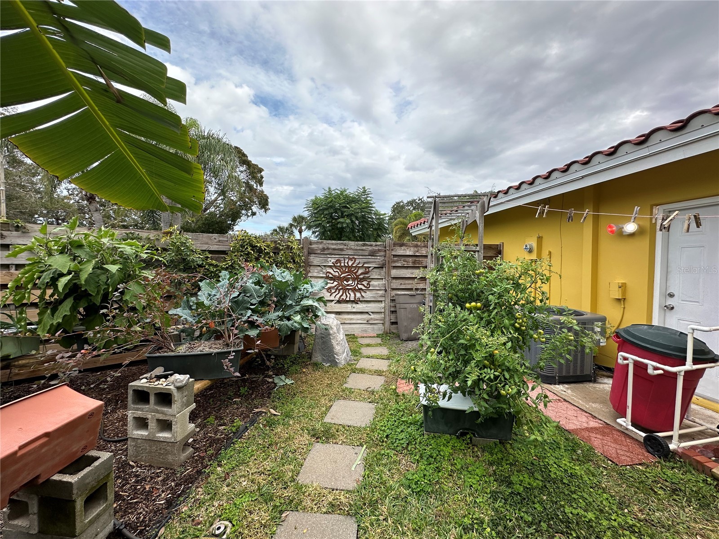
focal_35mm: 14
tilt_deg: -0.9
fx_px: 291
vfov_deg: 85.7
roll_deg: -0.8
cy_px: 270
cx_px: 360
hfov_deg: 102.1
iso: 40
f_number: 2.2
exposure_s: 1/734
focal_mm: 2.22
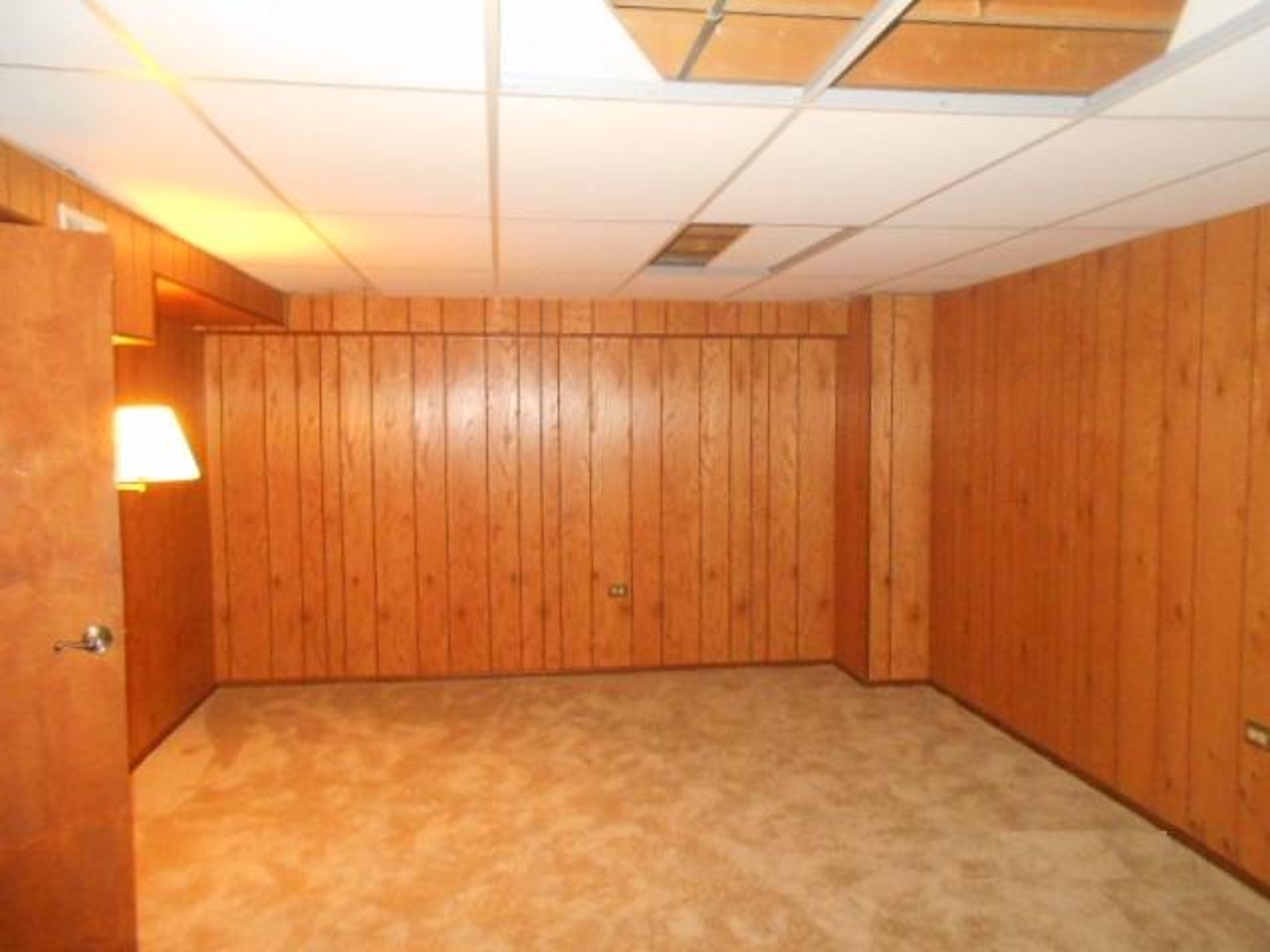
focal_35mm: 26
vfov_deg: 53.1
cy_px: 476
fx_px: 954
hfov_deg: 67.3
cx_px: 635
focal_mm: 4.6
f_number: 3.2
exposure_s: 1/25
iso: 1000
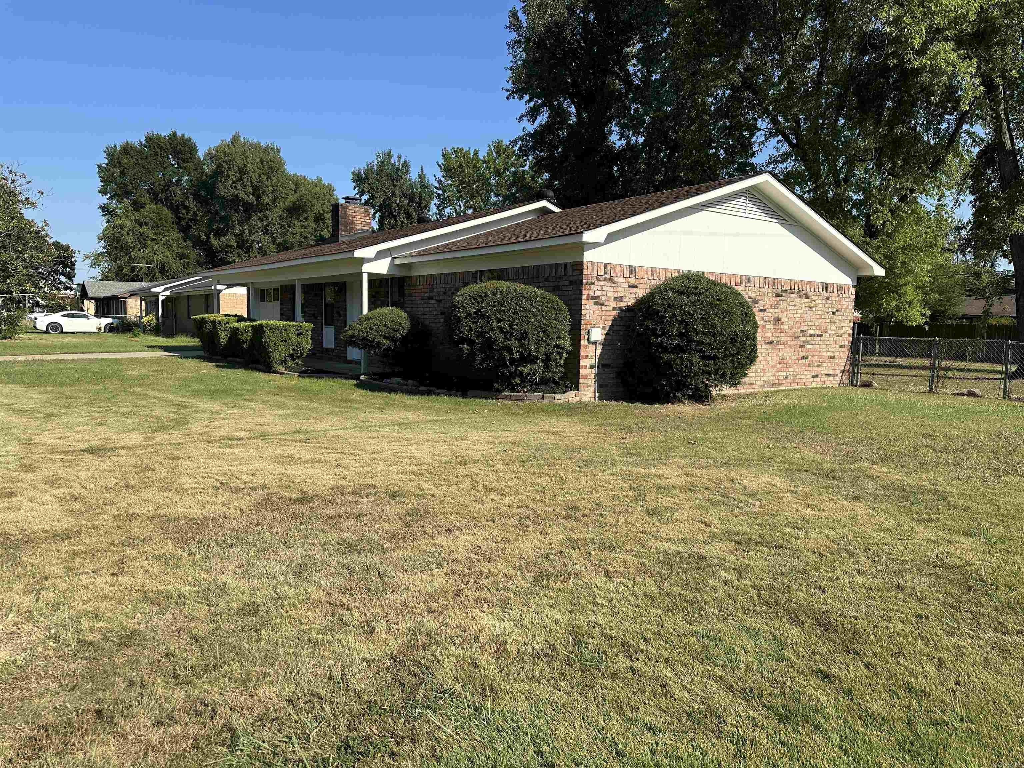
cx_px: 512
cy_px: 384
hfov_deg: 71.6
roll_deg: -1.3
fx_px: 710
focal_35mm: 24
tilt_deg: -3.9
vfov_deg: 56.8
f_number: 1.78
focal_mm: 6.86
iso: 80
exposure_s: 1/3356
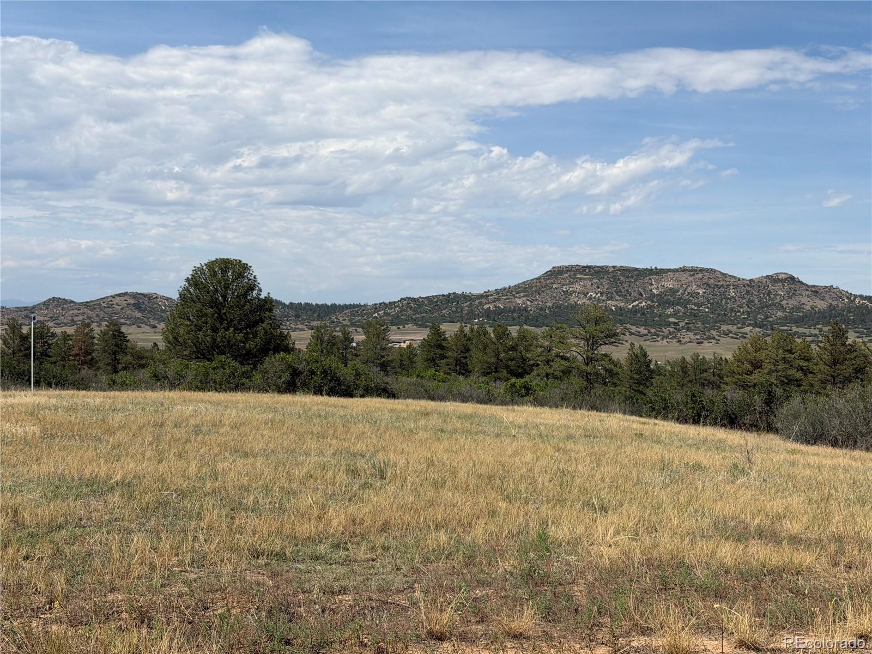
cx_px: 436
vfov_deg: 30.3
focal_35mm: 48
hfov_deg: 39.7
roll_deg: -1.9
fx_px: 1209
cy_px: 327
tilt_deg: +0.2
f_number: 1.78
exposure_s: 1/8772
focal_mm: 6.76
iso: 64
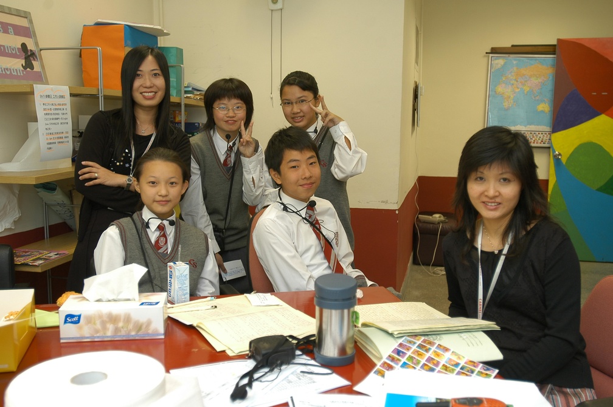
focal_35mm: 36
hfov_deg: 53.2
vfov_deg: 36.8
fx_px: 612
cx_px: 306
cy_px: 204
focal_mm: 24
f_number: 2.8
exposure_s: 1/50
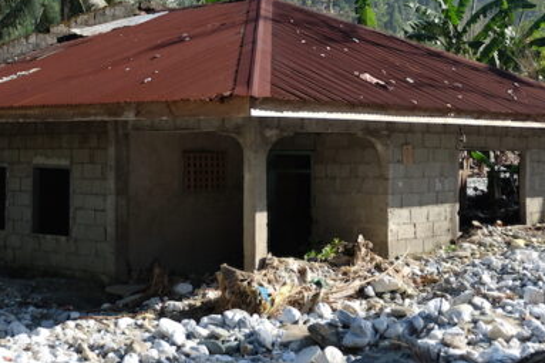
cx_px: 303
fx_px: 968
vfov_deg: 21.2
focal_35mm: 64
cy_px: 129
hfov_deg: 31.4
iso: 200
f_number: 4.2
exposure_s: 1/640
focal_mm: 23.2
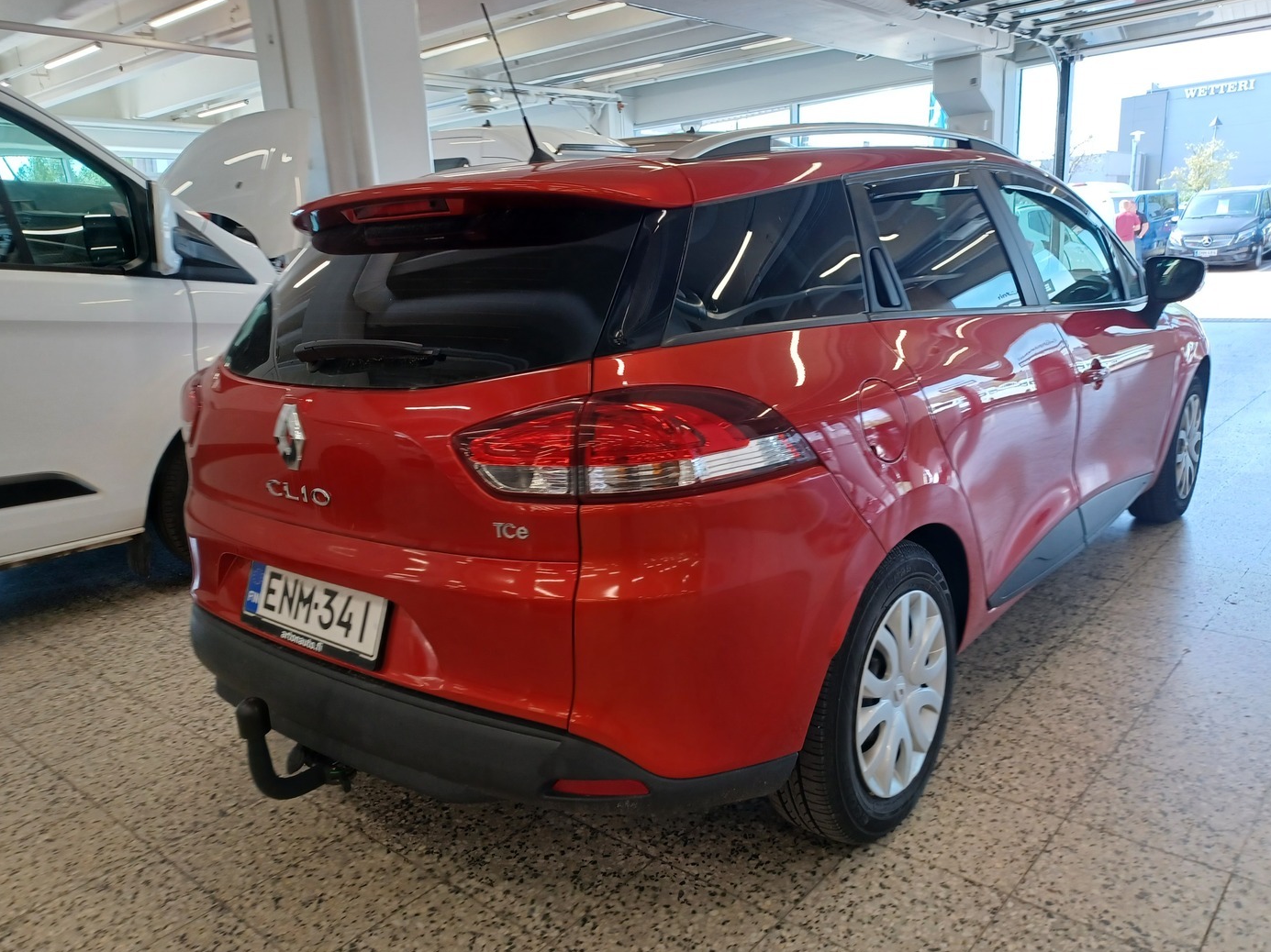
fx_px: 954
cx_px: 659
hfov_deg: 67.3
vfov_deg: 53.0
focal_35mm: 26
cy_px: 490
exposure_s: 1/50
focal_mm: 4.6
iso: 100
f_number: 1.8
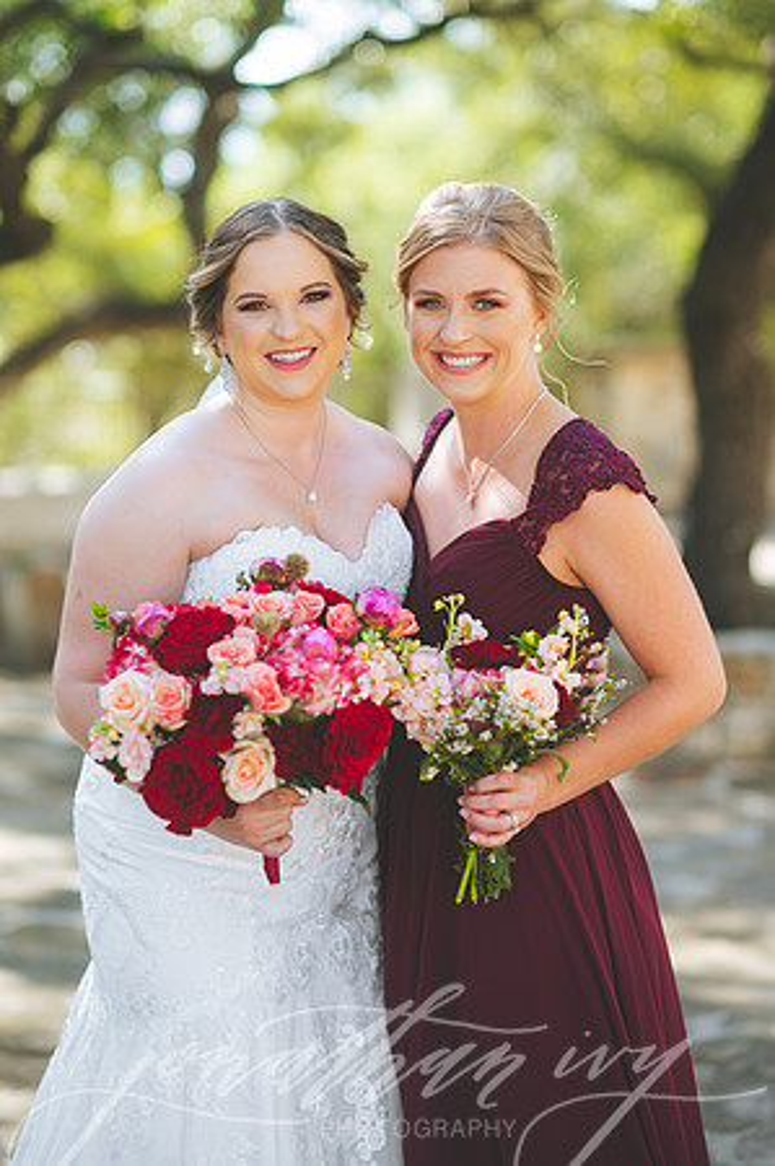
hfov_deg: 16.0
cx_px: 388
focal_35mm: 85
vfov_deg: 23.9
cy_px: 583
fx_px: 2751
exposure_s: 1/500
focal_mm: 85
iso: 160
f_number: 2
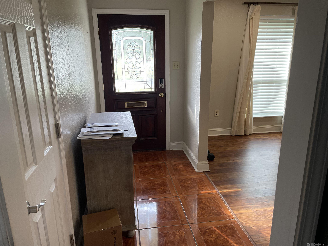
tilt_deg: -14.7
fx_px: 246
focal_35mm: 26
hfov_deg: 67.3
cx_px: 164
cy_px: 123
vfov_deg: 53.1
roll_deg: +0.7
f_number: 1.6
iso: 100
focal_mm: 4.2
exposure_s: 1/120
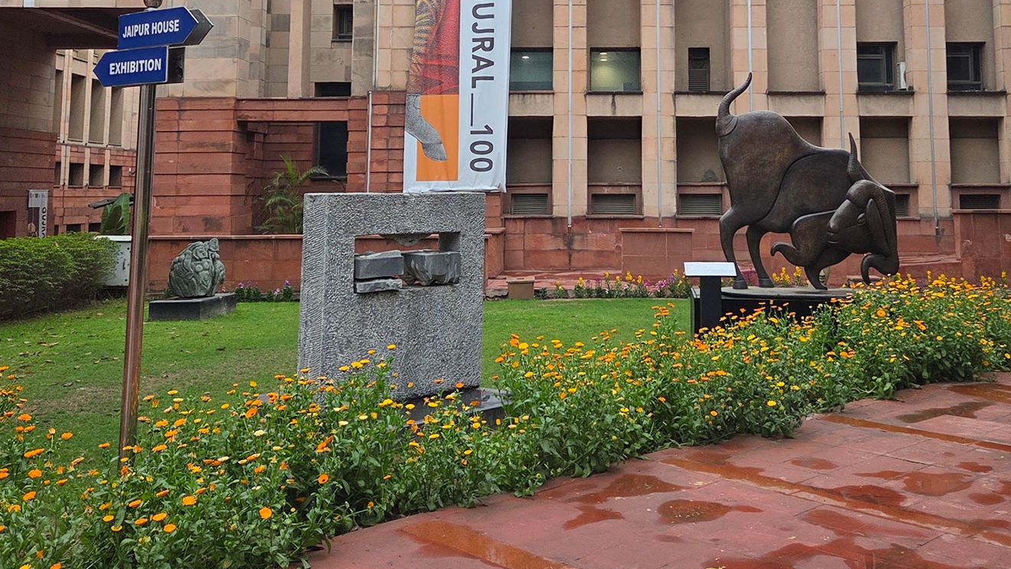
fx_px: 1019
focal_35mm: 38
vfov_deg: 30.1
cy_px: 81
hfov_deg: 52.6
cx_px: 570
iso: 40
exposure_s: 1/180
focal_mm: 5.4
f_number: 1.8
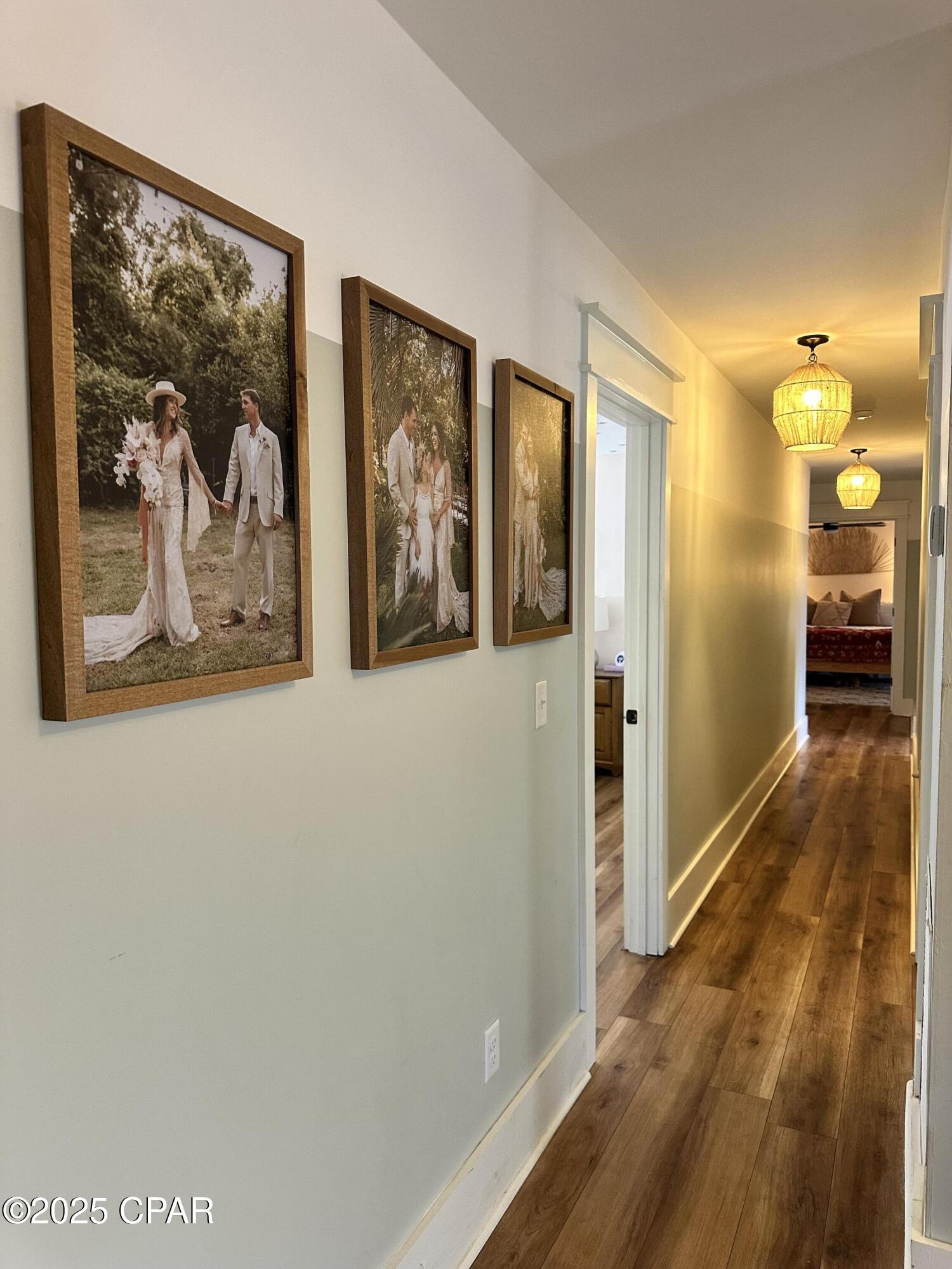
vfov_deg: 71.6
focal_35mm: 24
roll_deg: -0.5
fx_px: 880
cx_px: 476
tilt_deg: -4.2
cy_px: 634
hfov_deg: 56.8
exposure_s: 1/60
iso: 320
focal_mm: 6.86
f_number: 1.78
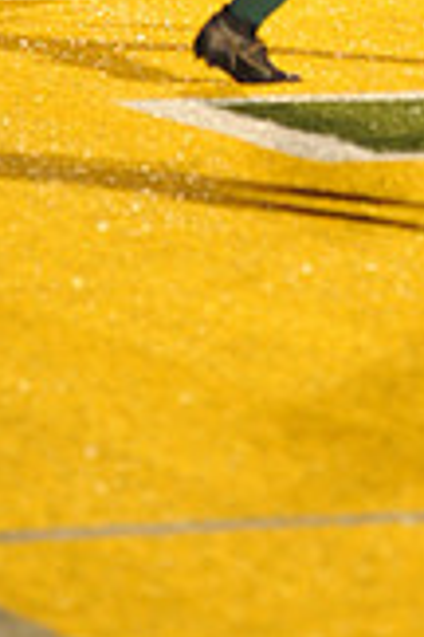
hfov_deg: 2.3
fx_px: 10723
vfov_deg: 3.4
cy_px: -495
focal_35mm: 607
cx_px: 459
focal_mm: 170
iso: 4000
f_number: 4.5
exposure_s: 1/160
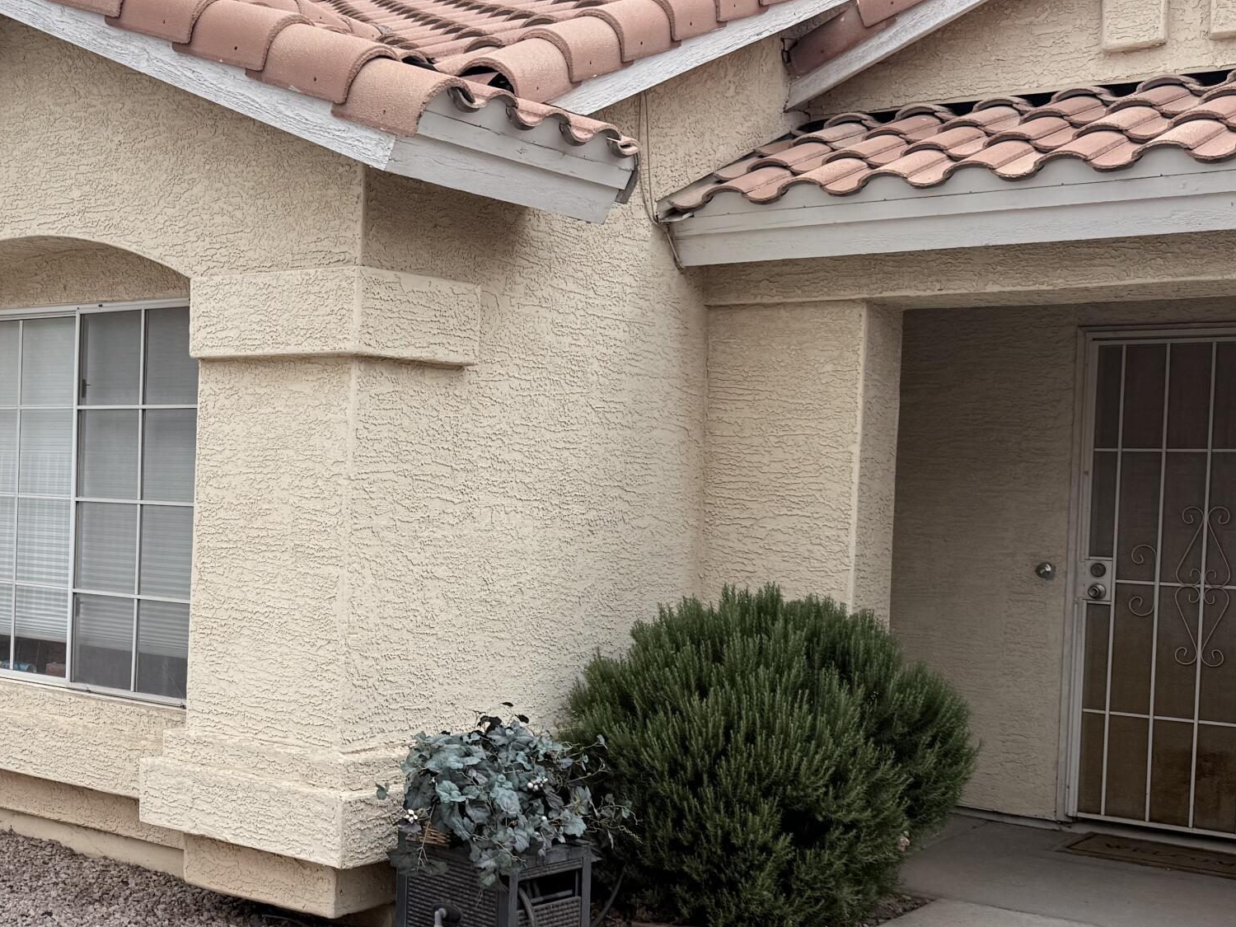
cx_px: 172
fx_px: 1714
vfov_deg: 30.2
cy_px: 526
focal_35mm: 48
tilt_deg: -1.1
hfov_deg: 37.6
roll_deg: -1.6
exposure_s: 1/5714
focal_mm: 6.76
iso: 80
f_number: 1.78
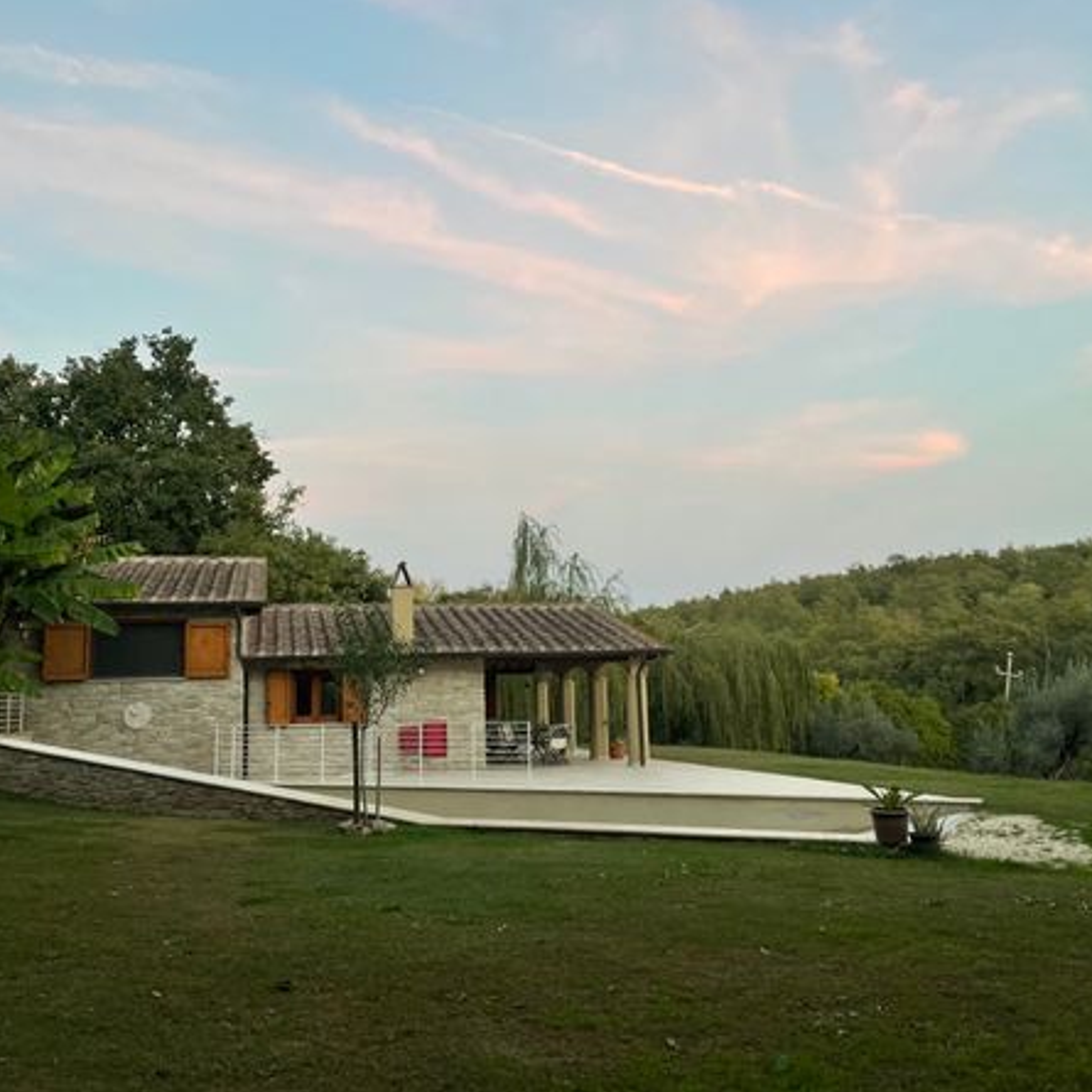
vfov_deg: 52.5
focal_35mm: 31
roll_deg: +1.9
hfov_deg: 52.5
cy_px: 547
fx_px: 1106
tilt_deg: +8.6
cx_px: 515
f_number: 1.6
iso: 80
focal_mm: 4.2
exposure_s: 1/121
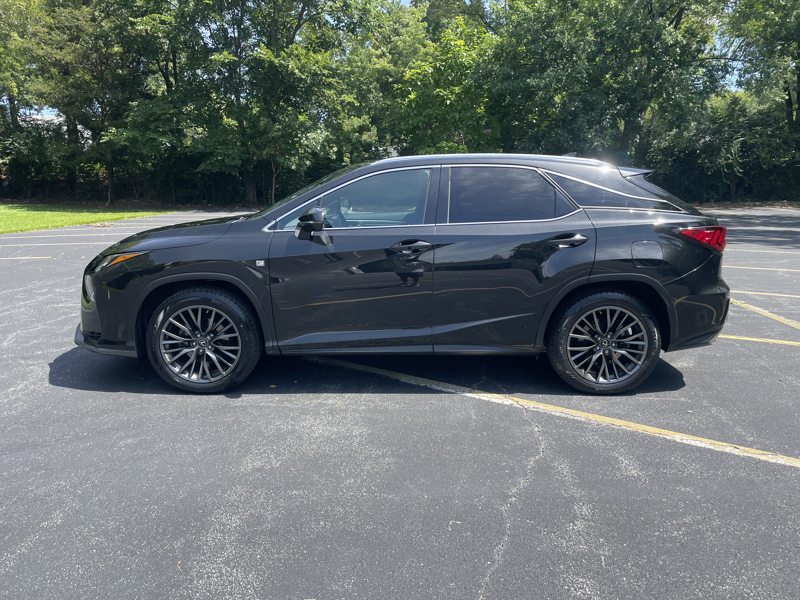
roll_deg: +1.3
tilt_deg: -9.9
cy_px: 300
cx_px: 400
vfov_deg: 53.1
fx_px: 601
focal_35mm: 26
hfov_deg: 67.3
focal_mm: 4.2
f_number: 1.6
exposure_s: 1/779
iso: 32
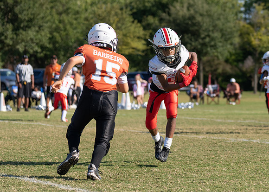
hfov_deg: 14.0
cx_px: 171
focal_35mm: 144
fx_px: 1098
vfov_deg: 10.0
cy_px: 78
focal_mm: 70
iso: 160
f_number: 2.8
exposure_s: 1/3200
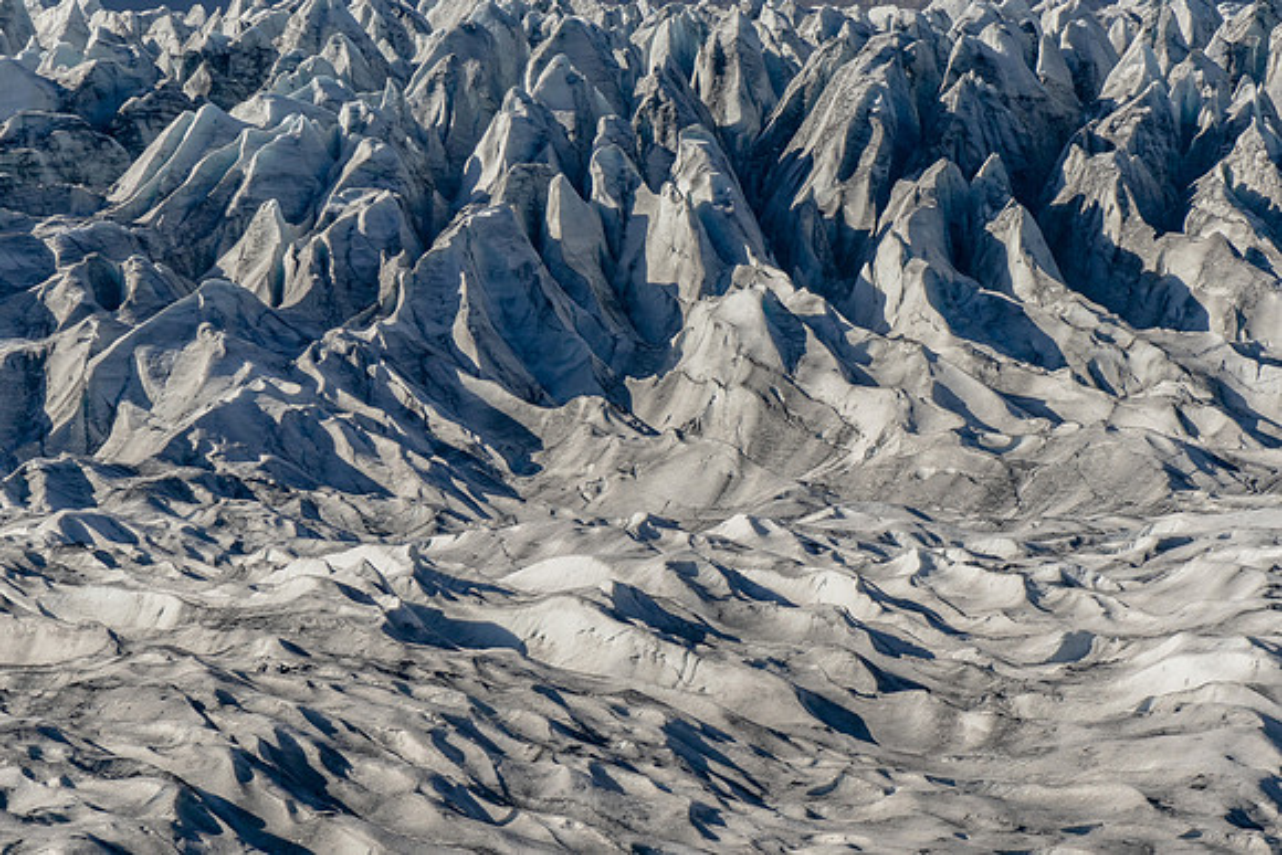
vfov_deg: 4.6
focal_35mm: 300
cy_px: 428
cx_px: 641
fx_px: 10685
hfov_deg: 6.9
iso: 200
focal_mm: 200
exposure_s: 1/3200
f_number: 5.6
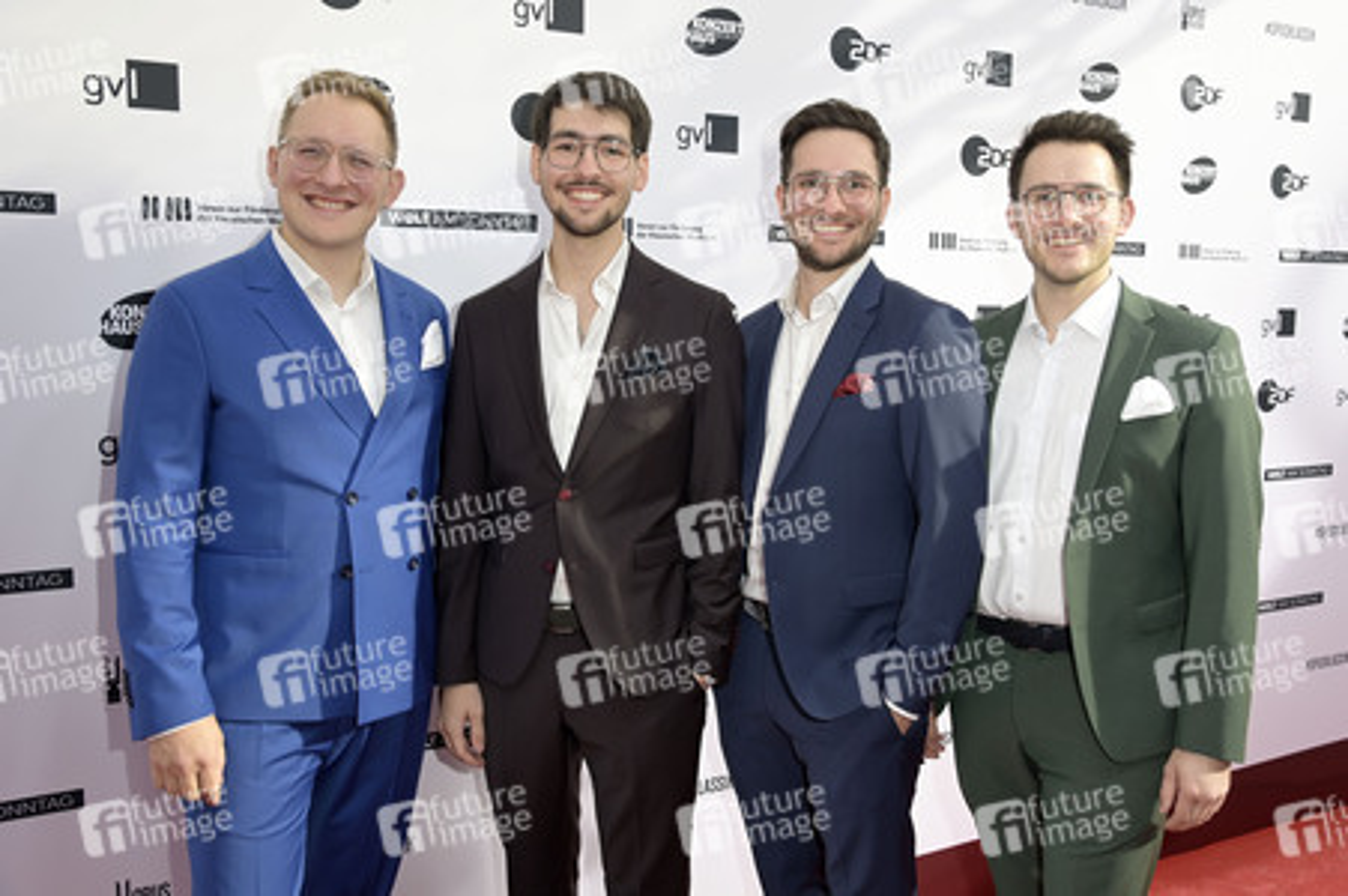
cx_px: 674
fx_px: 1122
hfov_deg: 62.0
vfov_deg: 43.5
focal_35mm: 30
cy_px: 448
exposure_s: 1/250
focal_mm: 30
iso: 400
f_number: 6.3
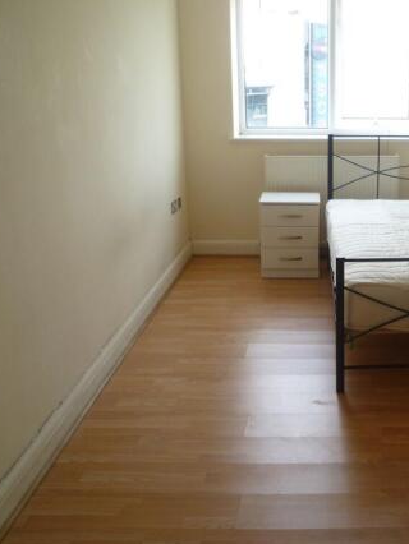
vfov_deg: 45.7
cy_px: 276
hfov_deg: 33.6
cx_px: 353
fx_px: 645
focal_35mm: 41
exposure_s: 1/60
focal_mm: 5.4
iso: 80
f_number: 2.9
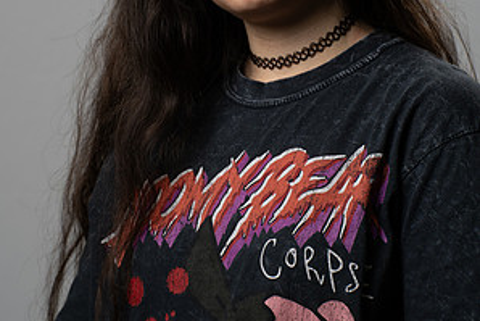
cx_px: 240
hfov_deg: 7.6
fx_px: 3628
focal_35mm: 272
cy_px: 79
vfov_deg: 5.1
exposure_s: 1/160
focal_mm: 180
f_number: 7.1
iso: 160
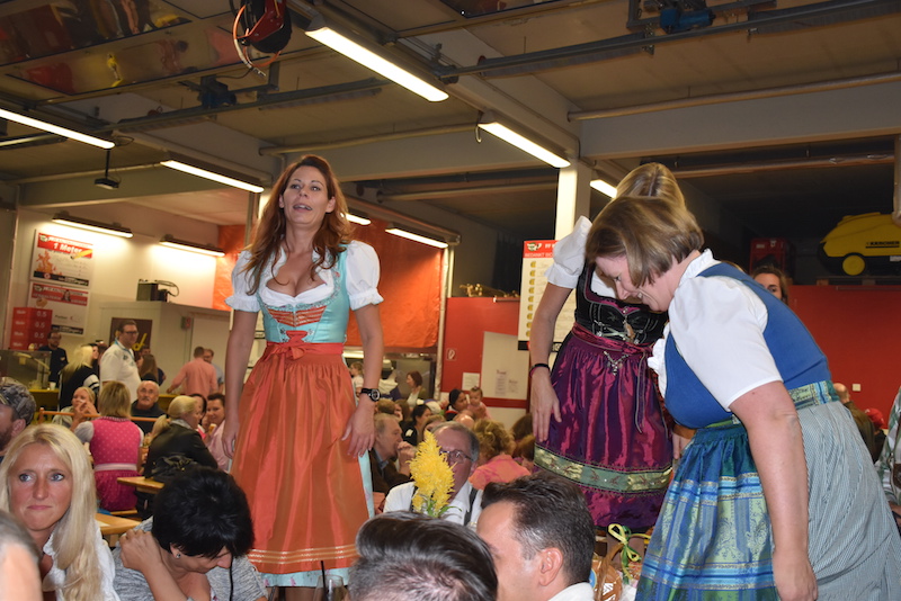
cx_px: 450
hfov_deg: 55.1
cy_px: 300
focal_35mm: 34
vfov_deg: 38.4
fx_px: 864
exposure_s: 1/60
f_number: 4
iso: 800
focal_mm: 23
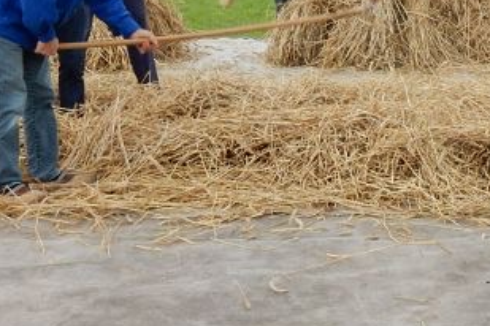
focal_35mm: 97
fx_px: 1320
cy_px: 11
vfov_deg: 13.9
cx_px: 504
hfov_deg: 20.3
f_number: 4
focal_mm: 6.4
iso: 125
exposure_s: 1/200
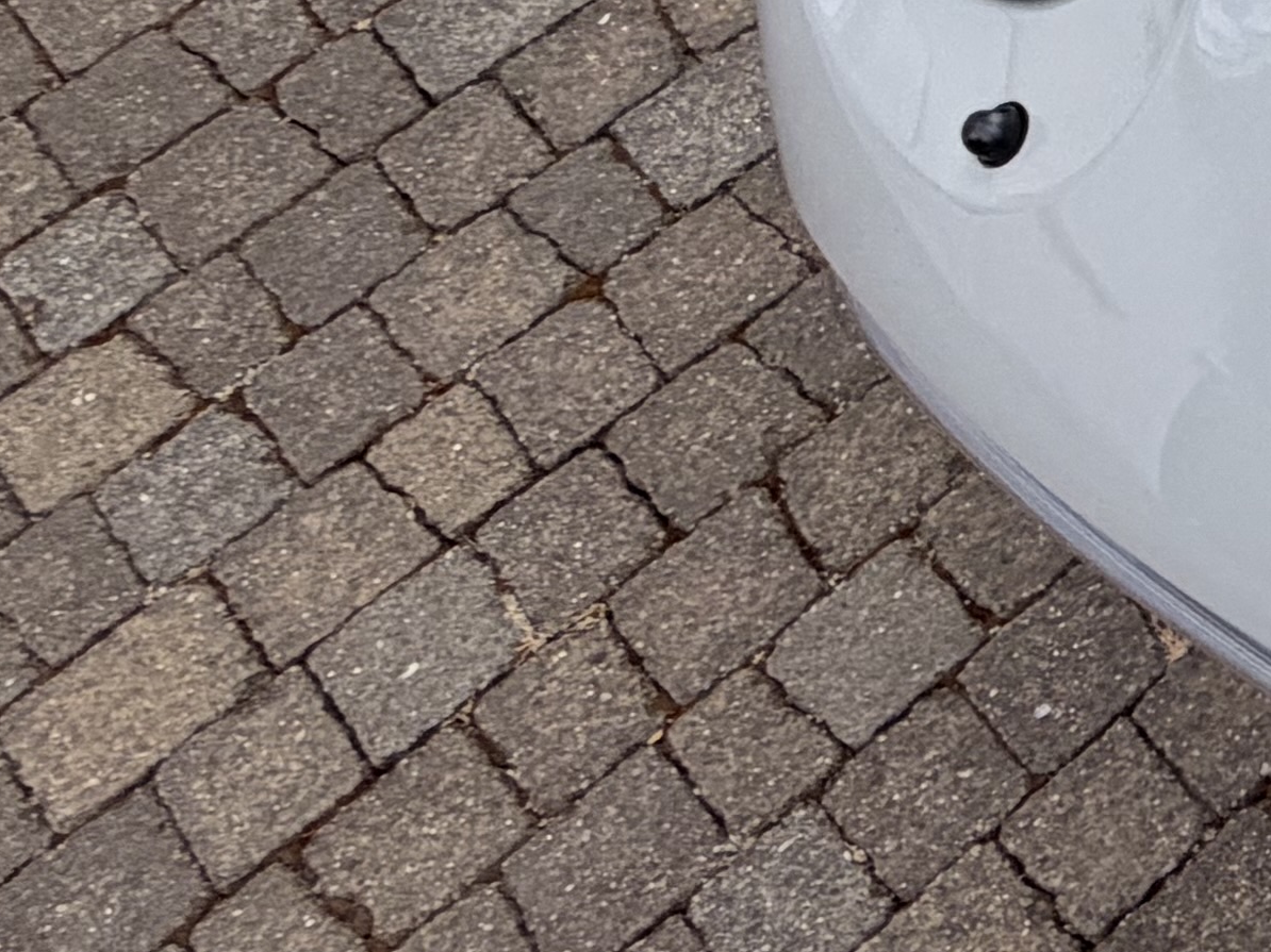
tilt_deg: -52.9
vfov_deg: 20.1
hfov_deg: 17.0
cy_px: -277
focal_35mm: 67
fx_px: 2460
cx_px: 2782
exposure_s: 1/514
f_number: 2.2
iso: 40
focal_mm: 2.22
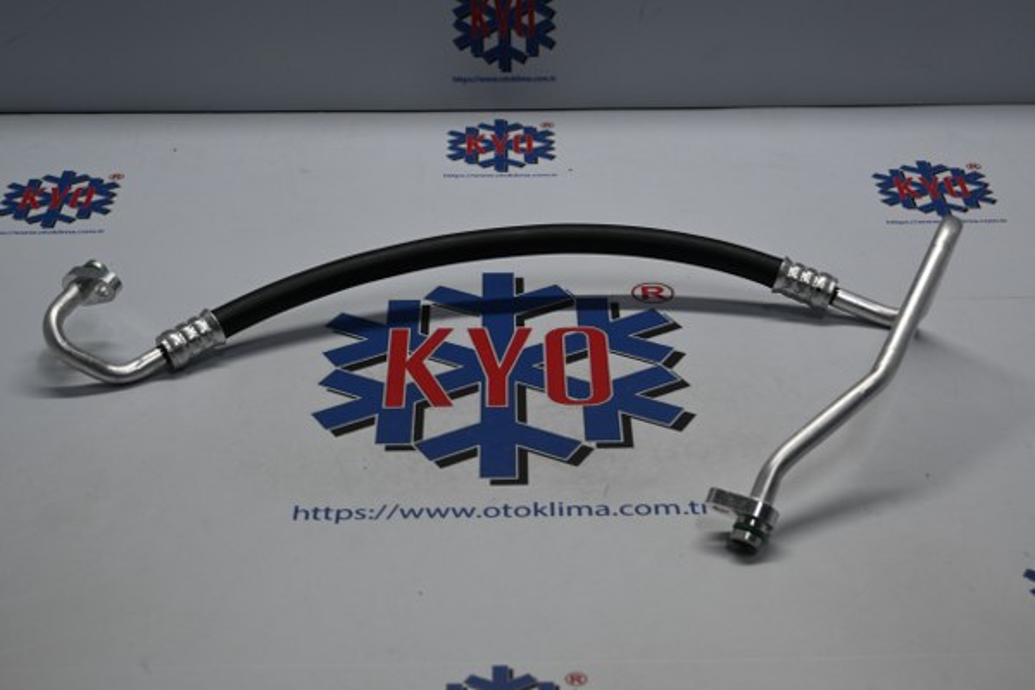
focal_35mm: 66
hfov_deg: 30.5
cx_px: 518
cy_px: 345
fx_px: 1897
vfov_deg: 20.6
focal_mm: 44
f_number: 6
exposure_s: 1/80
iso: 450
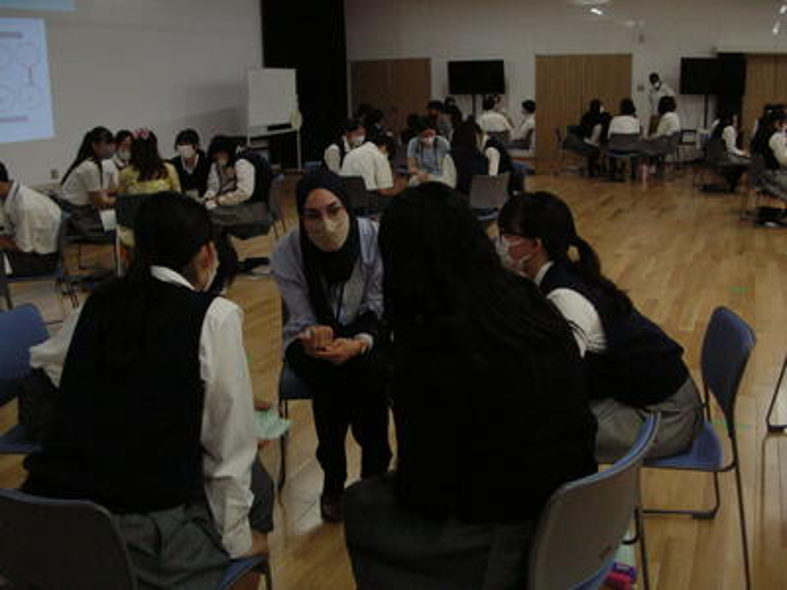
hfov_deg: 52.6
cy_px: 295
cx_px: 394
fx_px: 796
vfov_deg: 40.7
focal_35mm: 35
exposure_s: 1/90
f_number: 2.8
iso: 200
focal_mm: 5.8
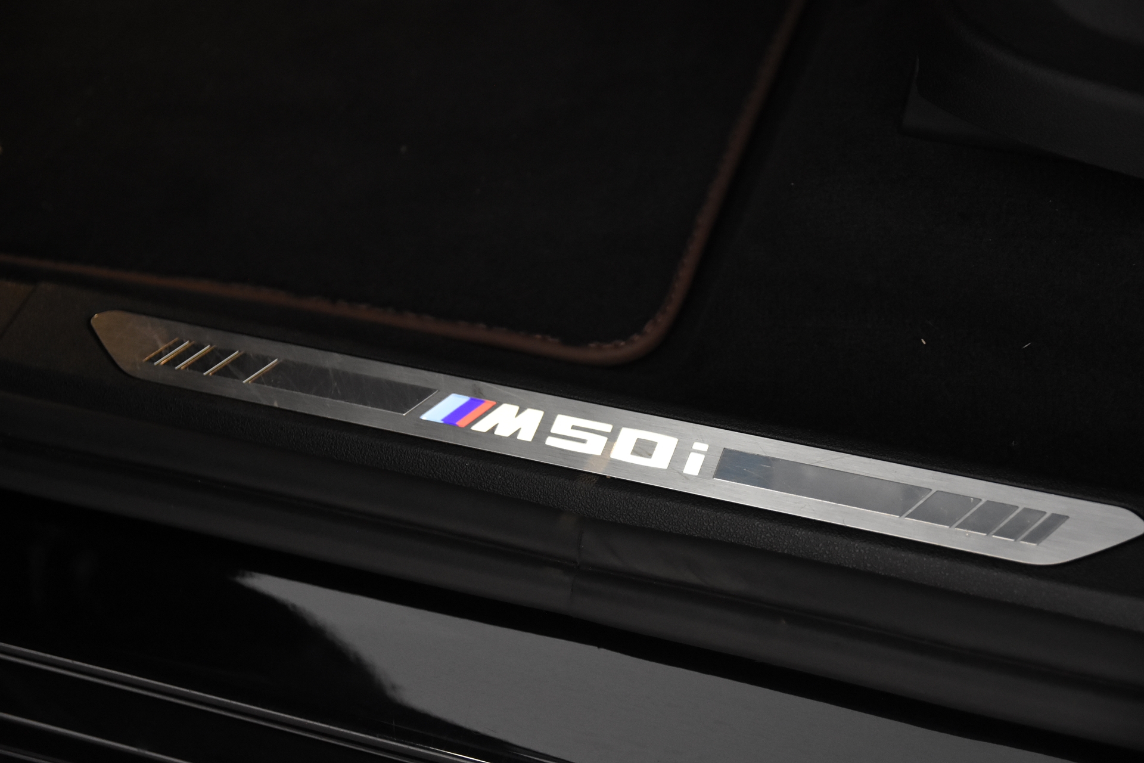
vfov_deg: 22.6
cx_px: 572
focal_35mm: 60
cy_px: 382
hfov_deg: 33.4
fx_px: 1907
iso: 3600
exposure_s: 1/60
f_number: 3.5
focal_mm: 40
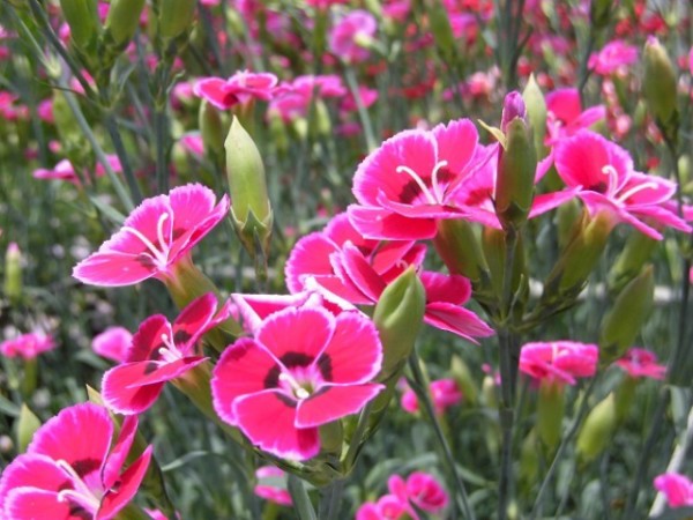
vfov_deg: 28.6
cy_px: 260
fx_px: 1021
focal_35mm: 51
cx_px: 346
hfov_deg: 37.5
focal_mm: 9.16
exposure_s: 1/640
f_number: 4
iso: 100
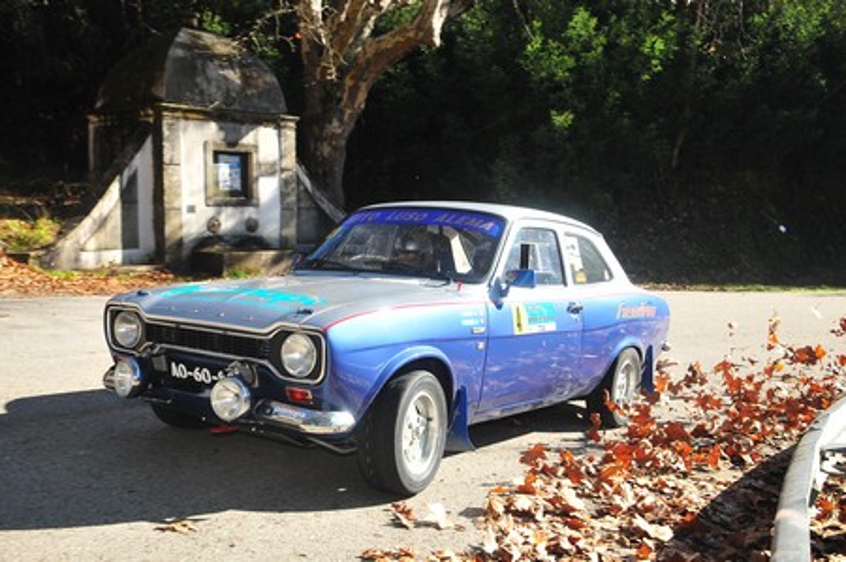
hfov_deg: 43.6
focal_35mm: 45
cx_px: 423
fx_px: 1056
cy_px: 281
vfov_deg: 29.8
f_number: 5
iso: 400
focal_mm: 30
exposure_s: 1/800
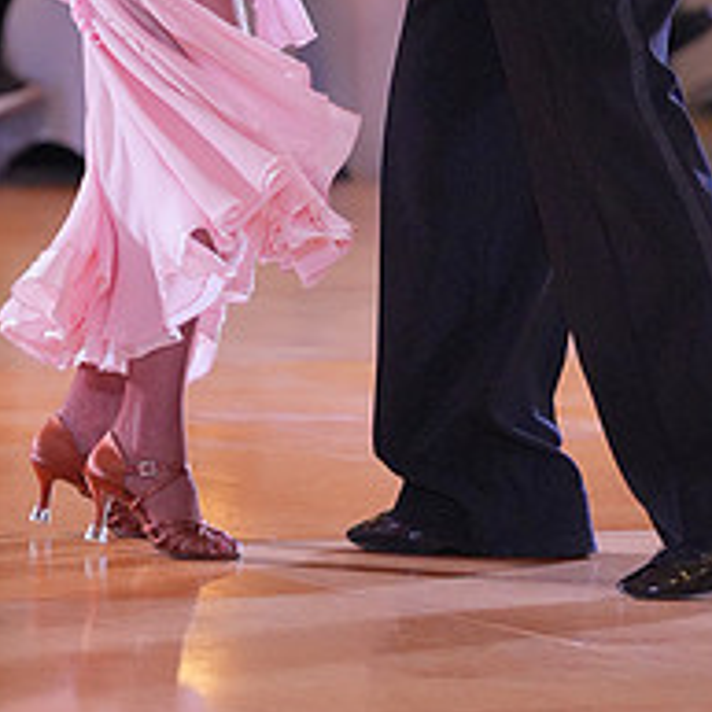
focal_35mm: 466
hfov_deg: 3.8
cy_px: -210
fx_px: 10844
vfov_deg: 3.8
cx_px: 341
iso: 5000
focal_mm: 182
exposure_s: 1/500
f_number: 3.5
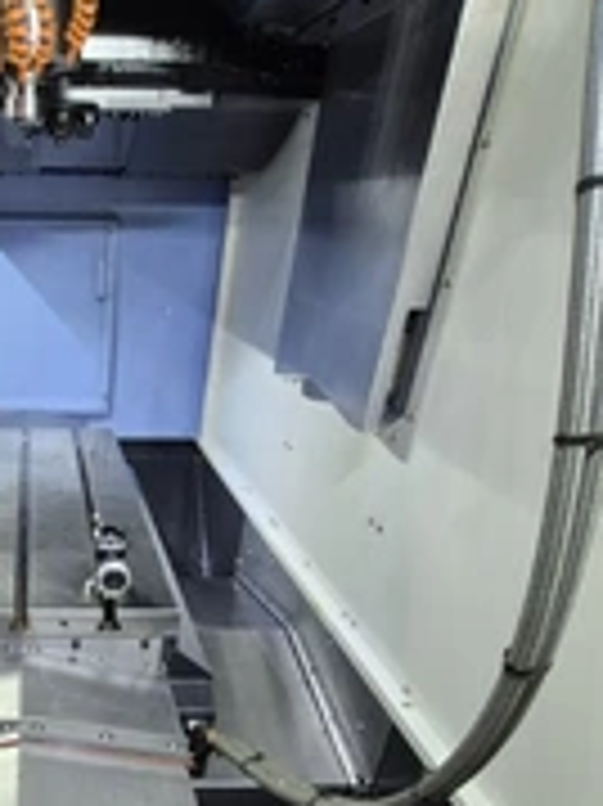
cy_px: 648
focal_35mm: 29
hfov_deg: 43.1
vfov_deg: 57.0
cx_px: 36
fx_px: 674
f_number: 2.2
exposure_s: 1/60
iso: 250
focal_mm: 1.74
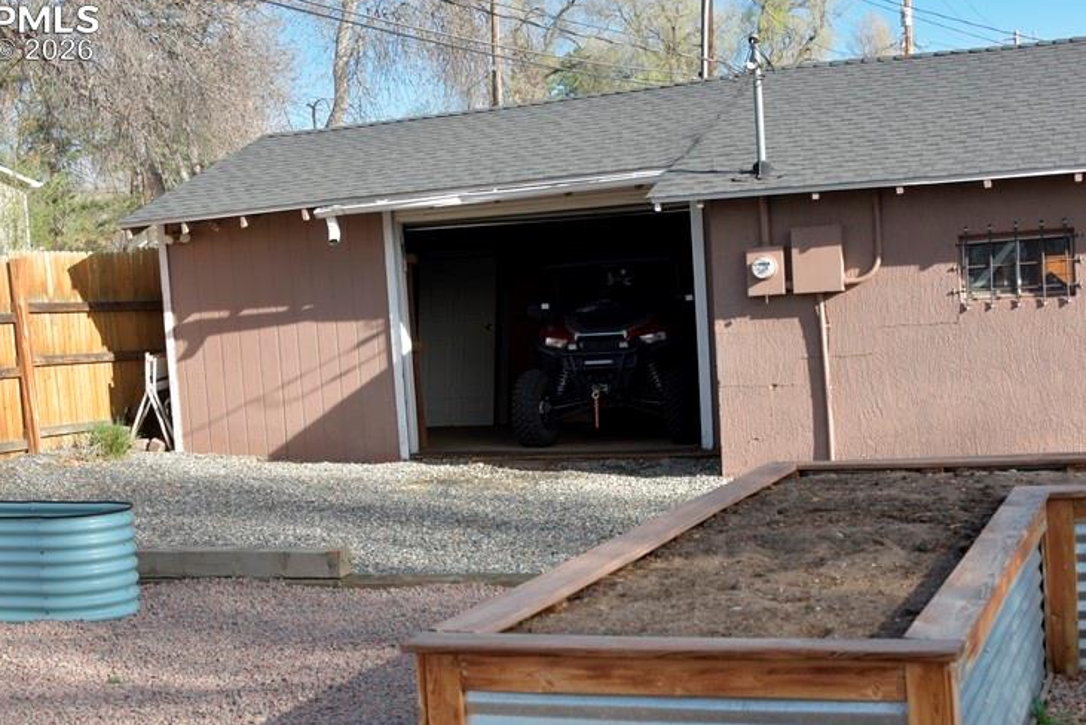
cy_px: 487
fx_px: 1690
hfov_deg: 35.6
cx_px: 563
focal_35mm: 56
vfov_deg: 24.1
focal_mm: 40
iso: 100
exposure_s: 1/160
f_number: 6.3
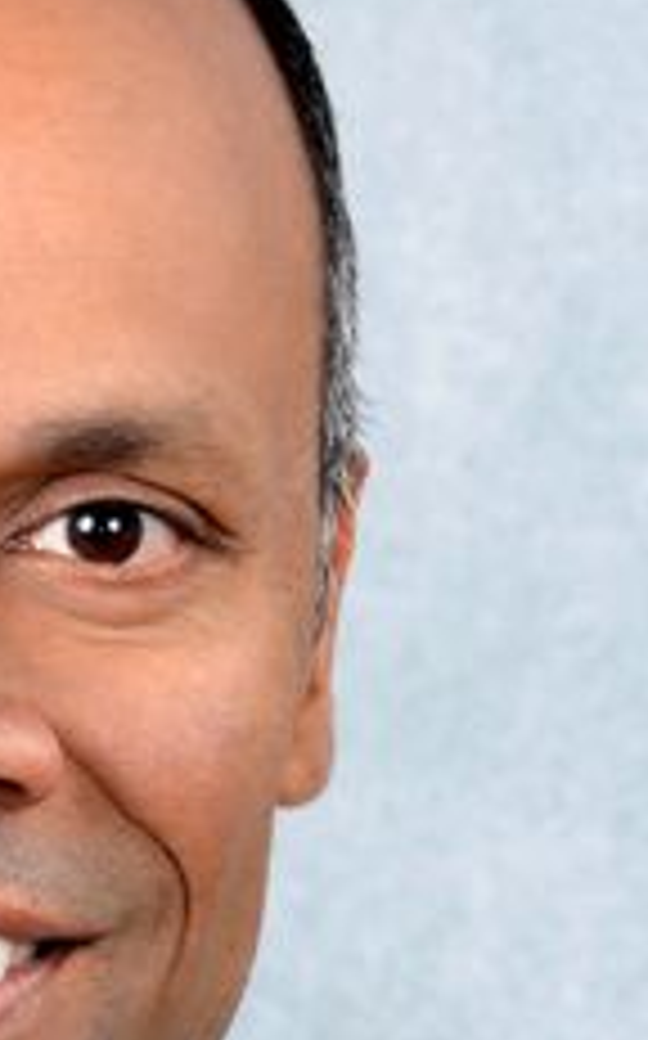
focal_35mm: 263
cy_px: 972
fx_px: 7445
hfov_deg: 5.0
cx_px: -205
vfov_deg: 8.0
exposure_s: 1/125
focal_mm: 85
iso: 125
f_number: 9
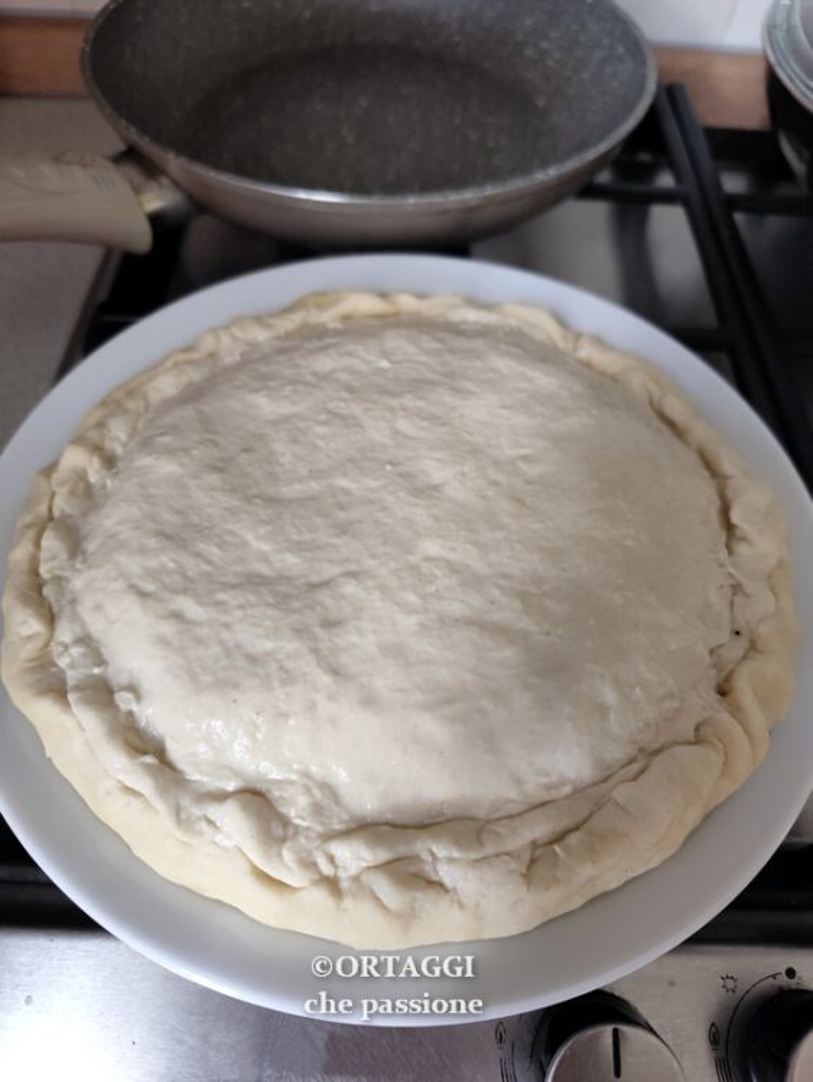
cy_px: 541
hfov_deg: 58.9
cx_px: 406
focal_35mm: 23
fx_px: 720
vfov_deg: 73.9
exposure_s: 1/50
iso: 400
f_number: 1.65
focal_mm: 6.14
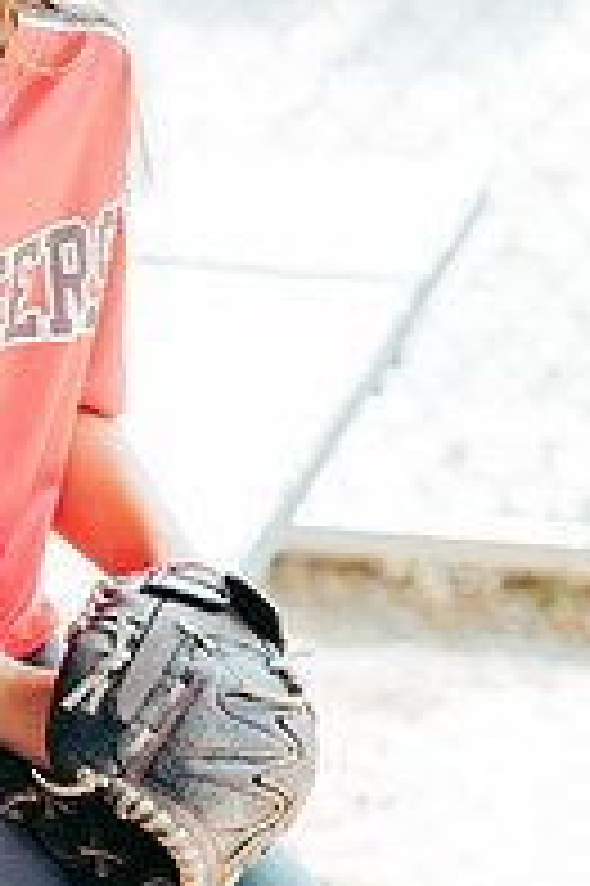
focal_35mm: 194
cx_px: -18
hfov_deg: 7.0
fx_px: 4777
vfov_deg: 10.6
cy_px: 346
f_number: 2.8
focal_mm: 85
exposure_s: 1/320
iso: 160
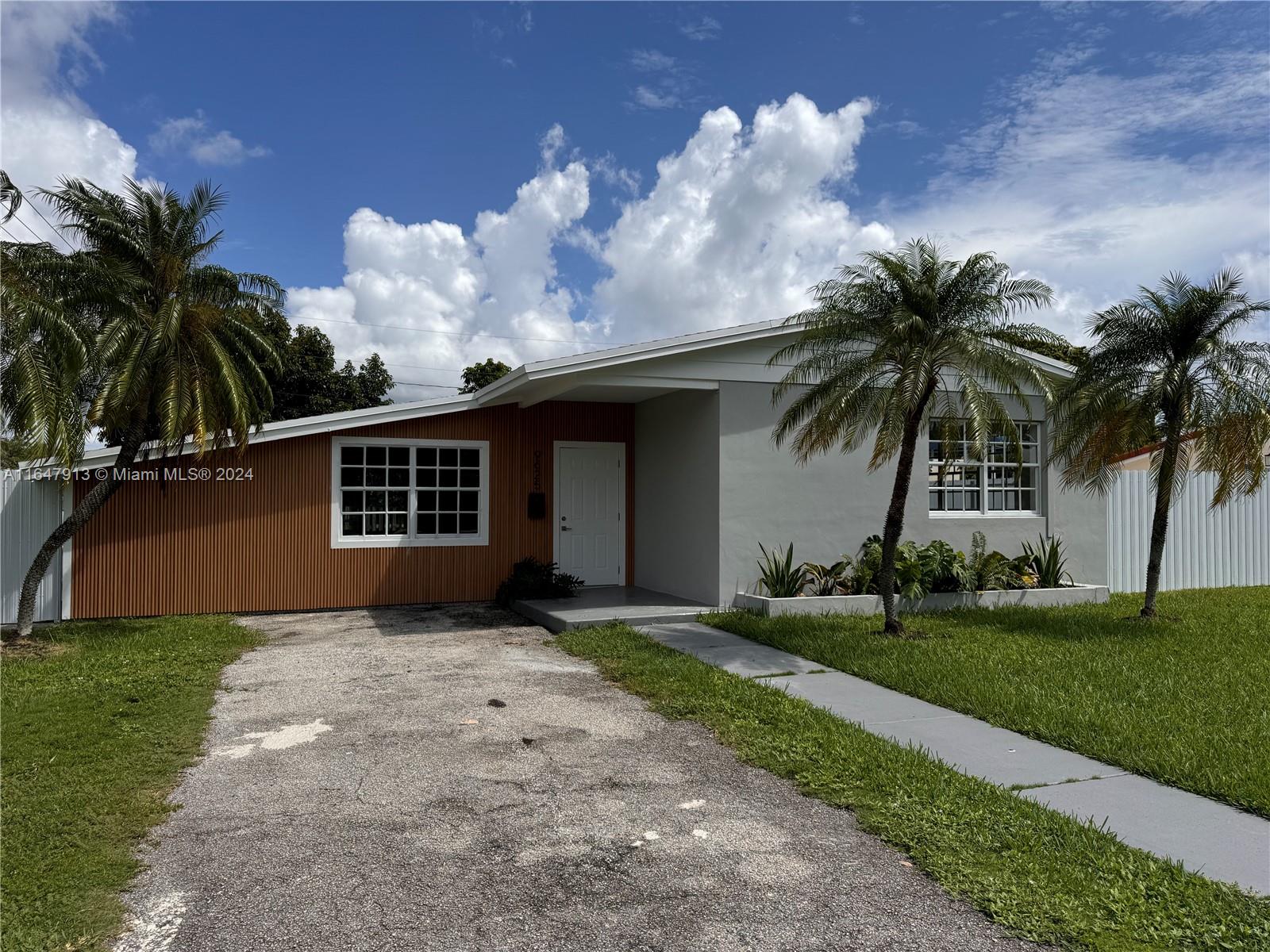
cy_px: 476
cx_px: 635
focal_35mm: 24
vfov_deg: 56.8
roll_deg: -0.1
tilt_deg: +1.0
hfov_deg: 71.6
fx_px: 881
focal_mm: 6.76
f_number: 1.78
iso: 80
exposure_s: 1/7937
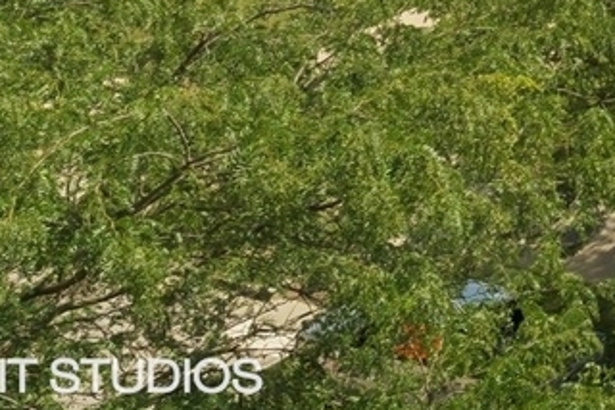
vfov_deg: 12.1
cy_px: -622
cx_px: 1420
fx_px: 1468
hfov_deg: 15.3
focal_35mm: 86
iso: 250
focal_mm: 17
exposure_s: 1/640
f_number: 8
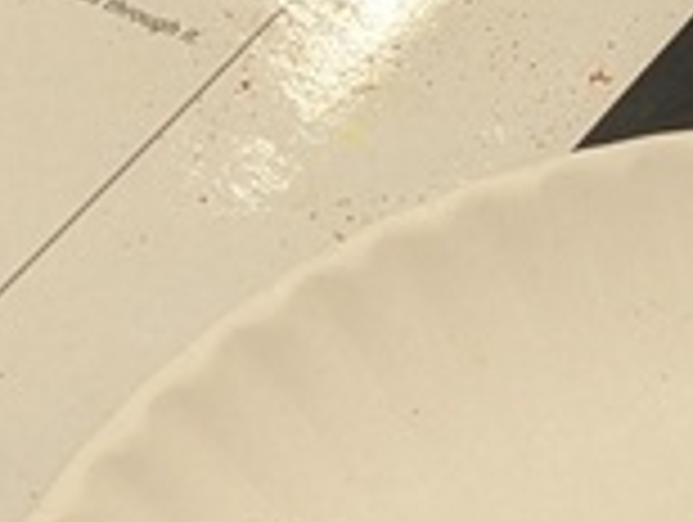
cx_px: 166
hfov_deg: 11.0
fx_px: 3589
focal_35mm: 179
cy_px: 261
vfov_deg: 8.3
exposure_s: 1/120
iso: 101
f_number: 1.73
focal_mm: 4.38
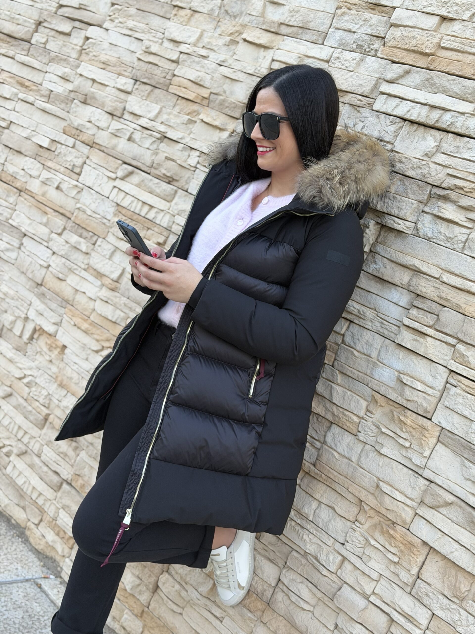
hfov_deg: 30.3
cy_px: 317
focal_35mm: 48
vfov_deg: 39.7
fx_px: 878
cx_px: 238
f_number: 1.78
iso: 64
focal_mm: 6.76
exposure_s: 1/322
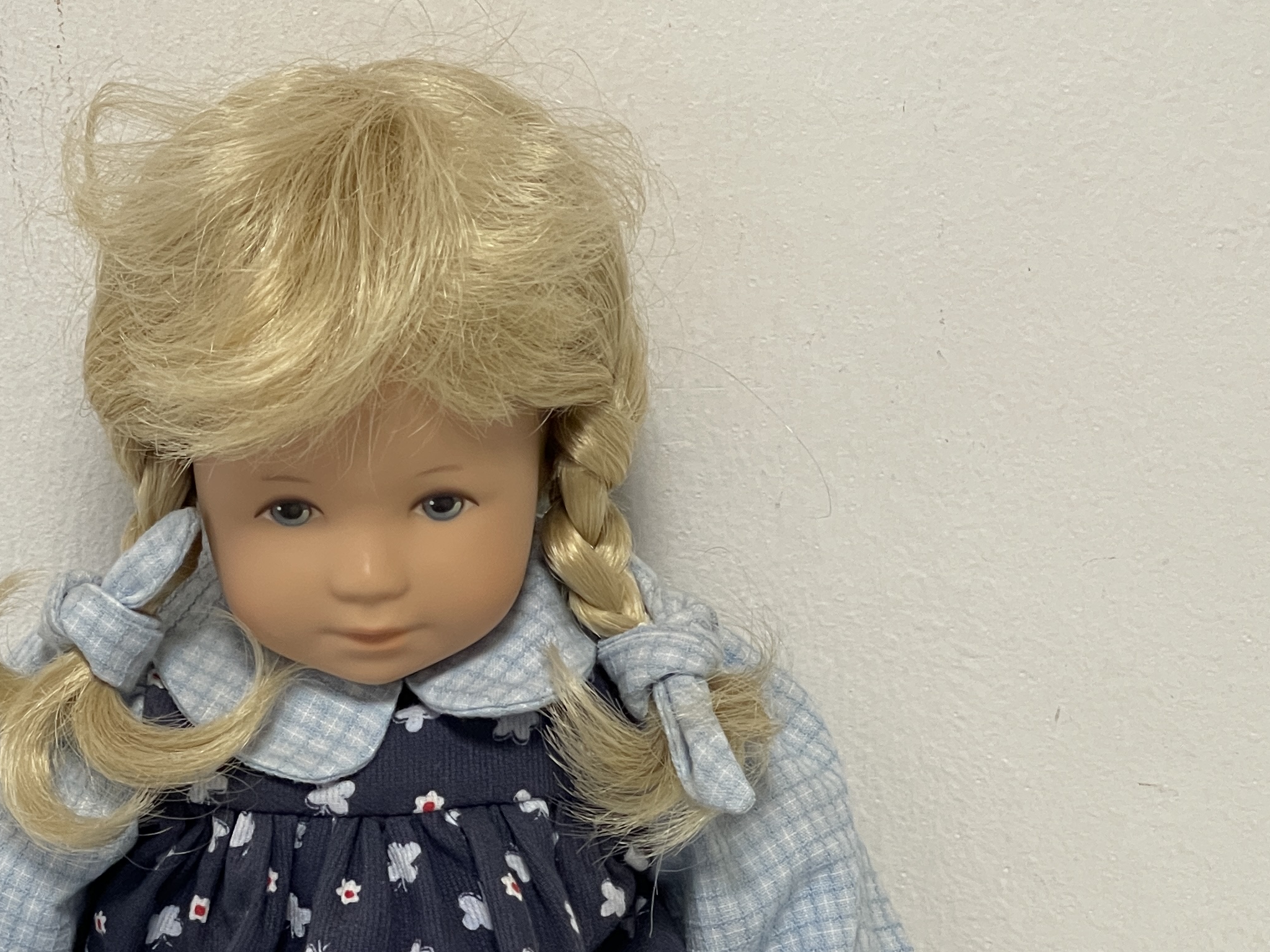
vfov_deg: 11.7
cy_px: 835
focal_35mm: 126
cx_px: 205
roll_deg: +4.6
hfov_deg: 15.5
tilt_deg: -27.8
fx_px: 4623
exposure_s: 1/50
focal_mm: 7.5
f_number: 2.2
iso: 160
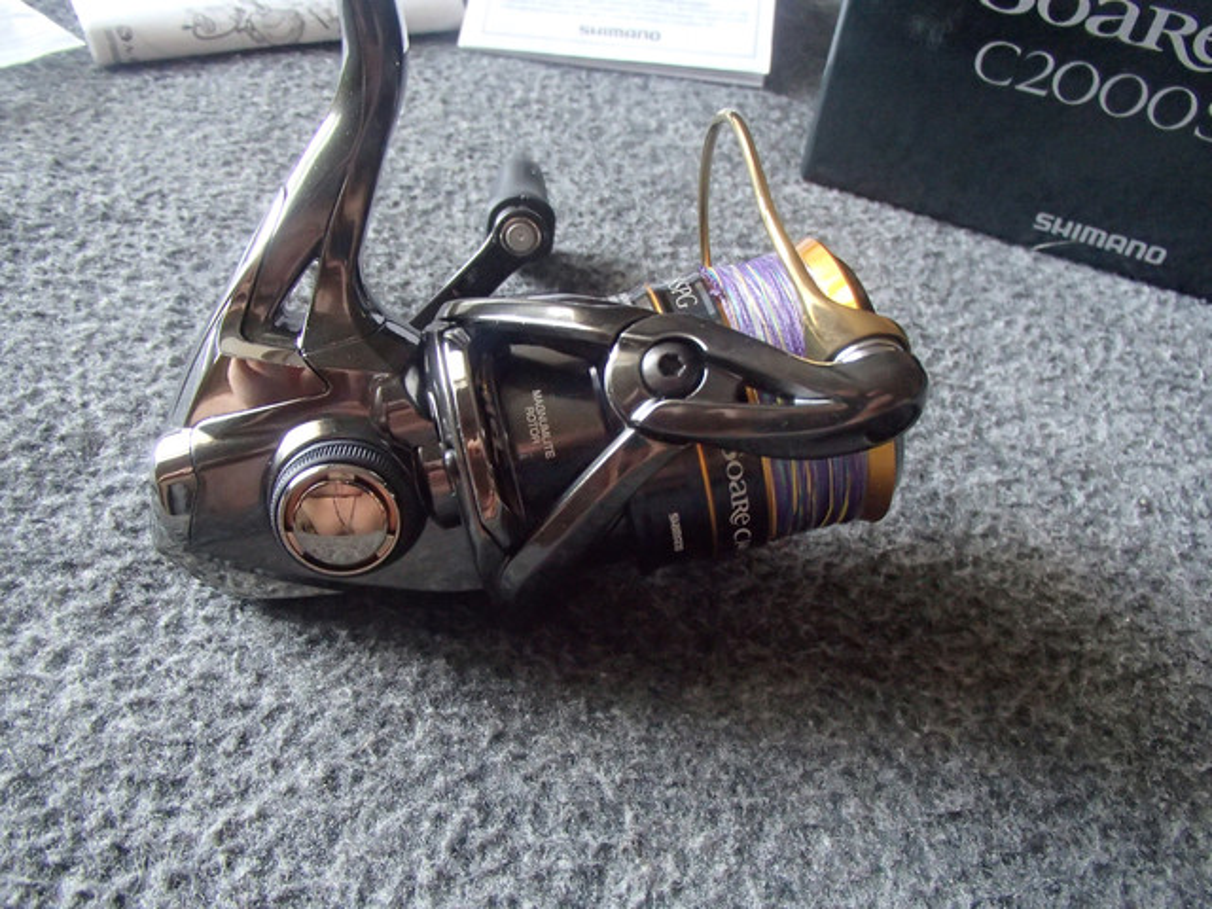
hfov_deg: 63.4
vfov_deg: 49.7
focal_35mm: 28
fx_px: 980
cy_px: 454
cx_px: 606
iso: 800
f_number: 3.9
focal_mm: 5
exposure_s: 1/20
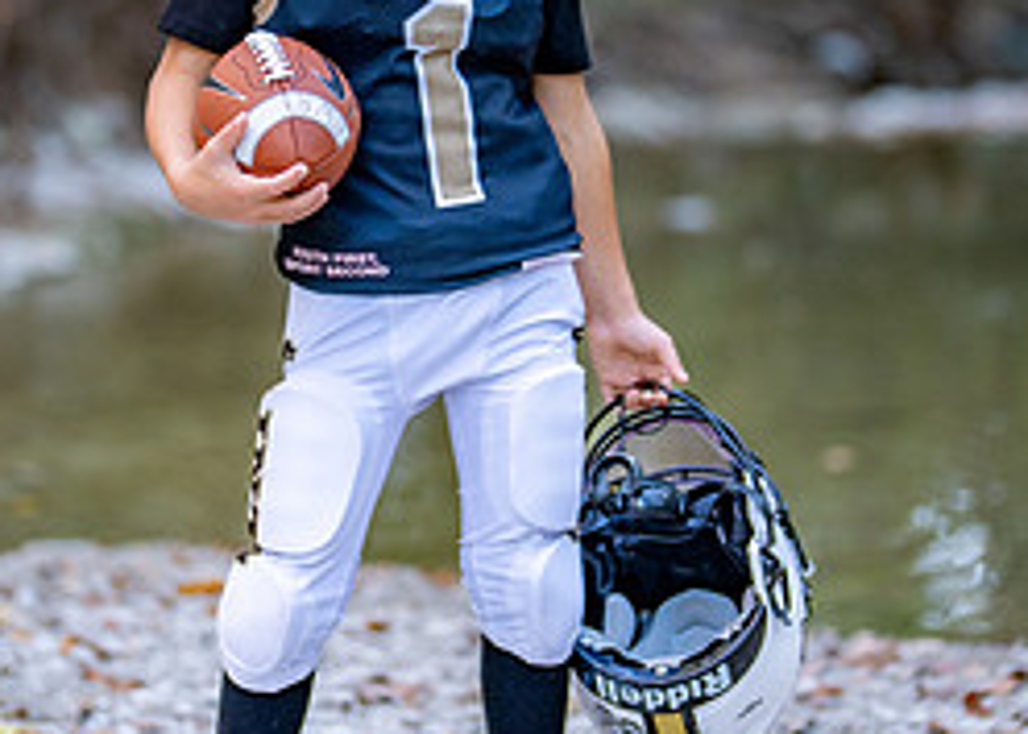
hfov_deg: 16.0
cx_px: 436
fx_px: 3649
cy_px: 211
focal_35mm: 125
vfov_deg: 11.5
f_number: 1.2
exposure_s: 1/500
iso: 500
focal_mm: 50
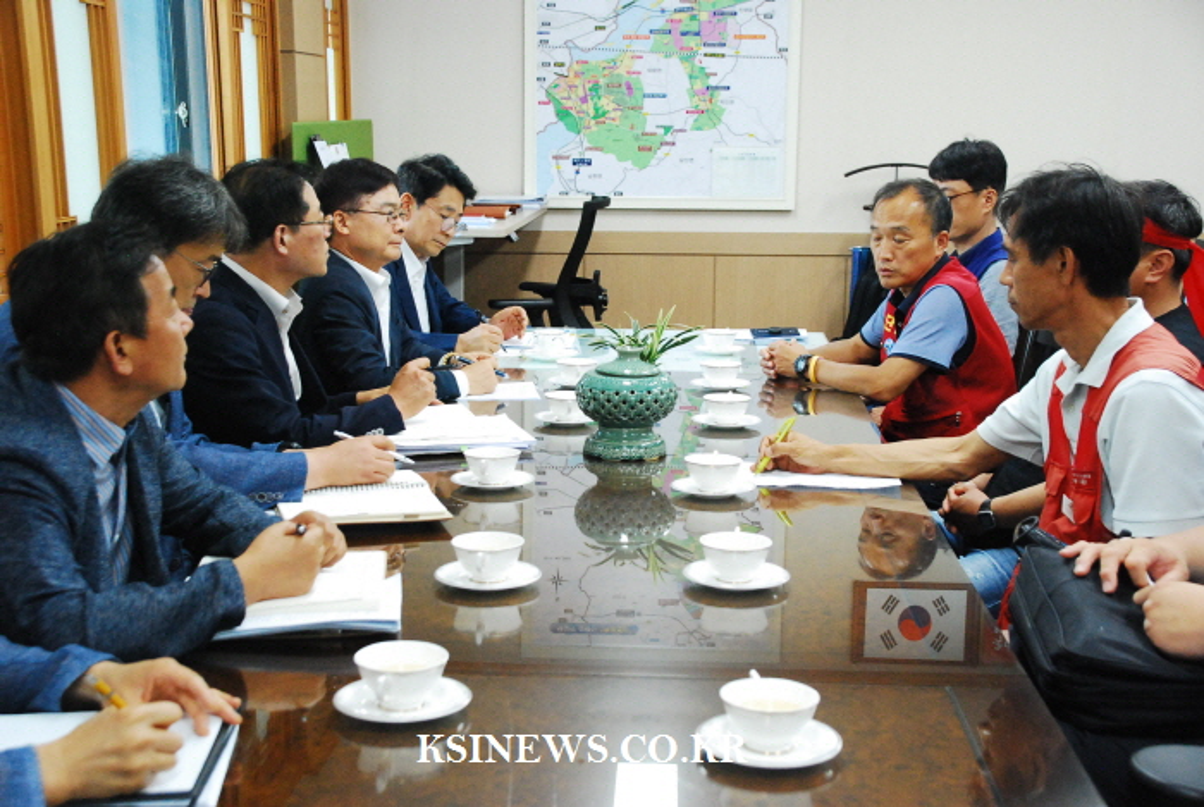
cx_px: 602
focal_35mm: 51
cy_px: 404
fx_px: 1708
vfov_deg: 26.6
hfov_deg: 38.8
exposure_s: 1/100
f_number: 6.3
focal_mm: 34
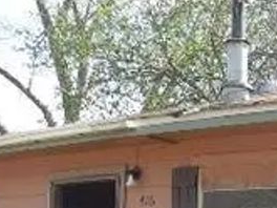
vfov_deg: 14.7
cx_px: 324
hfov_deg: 19.2
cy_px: 249
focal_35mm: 97
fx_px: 776
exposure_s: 1/500
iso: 125
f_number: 3.1
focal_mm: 4.5
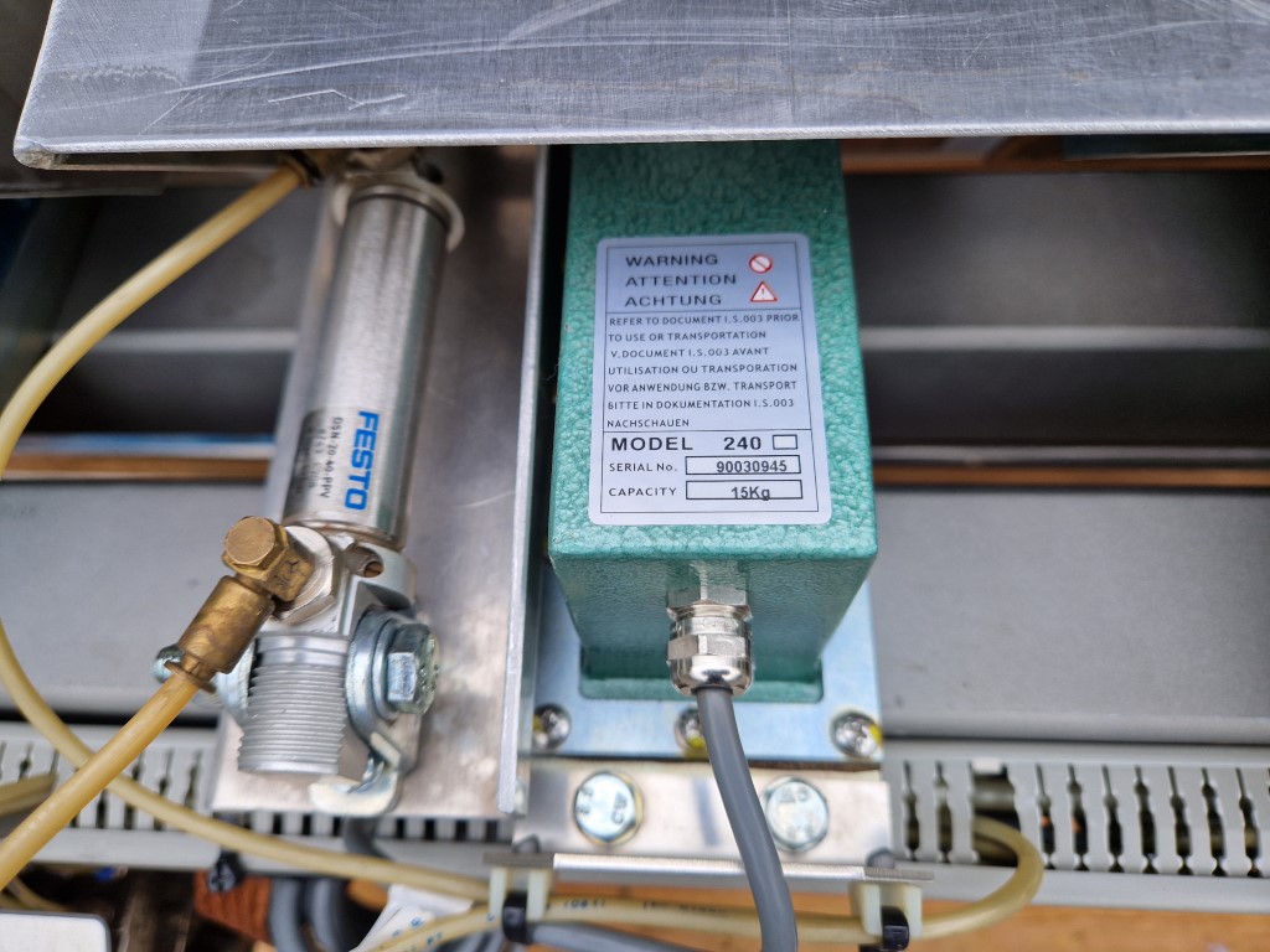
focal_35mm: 23
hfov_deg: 73.9
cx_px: 635
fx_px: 844
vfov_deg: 58.9
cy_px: 476
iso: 50
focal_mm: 5.4
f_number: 1.8
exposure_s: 1/602
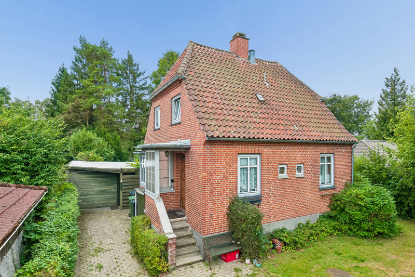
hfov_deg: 90.0
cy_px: 138
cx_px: 208
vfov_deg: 67.4
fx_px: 207
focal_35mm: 18
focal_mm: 12
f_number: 10
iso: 400
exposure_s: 1/320
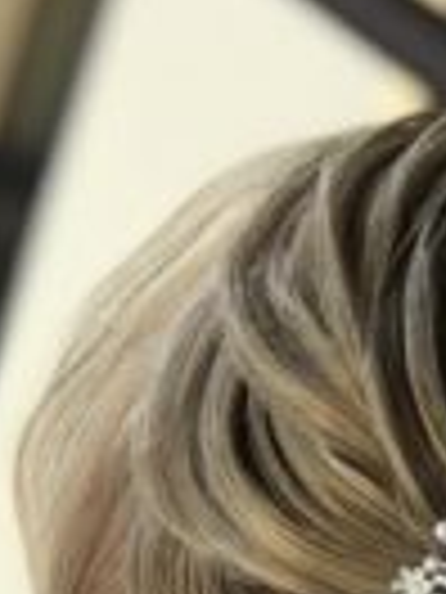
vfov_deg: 7.6
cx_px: 347
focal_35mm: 260
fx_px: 4467
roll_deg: -17.4
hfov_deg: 5.7
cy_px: 603
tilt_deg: -7.1
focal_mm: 6.6
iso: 20
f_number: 2.8
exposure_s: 1/184
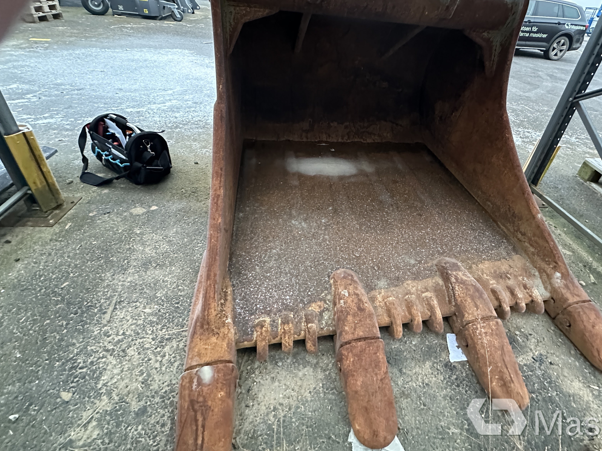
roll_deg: -8.9
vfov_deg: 70.7
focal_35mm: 18
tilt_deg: -30.8
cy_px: 175
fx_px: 313
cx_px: 351
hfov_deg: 87.0
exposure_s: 1/60
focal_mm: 2.22
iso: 1000
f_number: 2.2
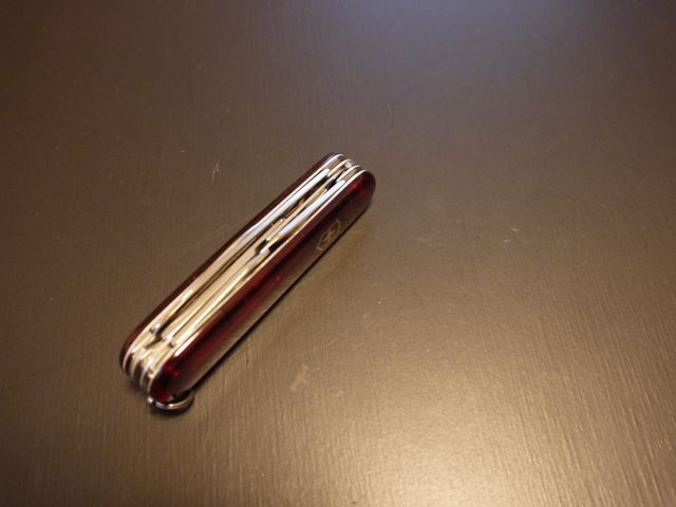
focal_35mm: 36
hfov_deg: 51.4
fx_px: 703
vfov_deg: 39.7
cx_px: 338
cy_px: 254
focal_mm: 18
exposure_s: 1/20
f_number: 4
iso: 800
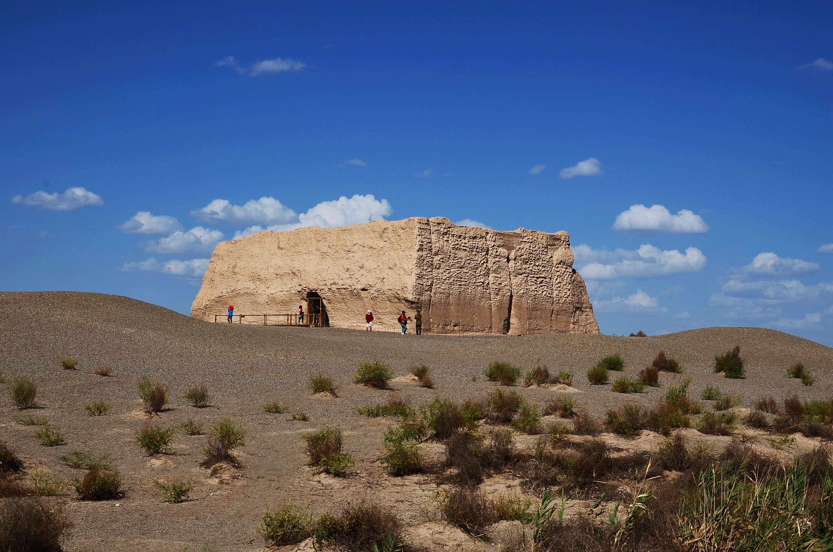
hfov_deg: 32.0
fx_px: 1455
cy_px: 276
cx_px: 416
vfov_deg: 21.5
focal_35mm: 63
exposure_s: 1/500
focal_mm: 42
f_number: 11
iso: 100
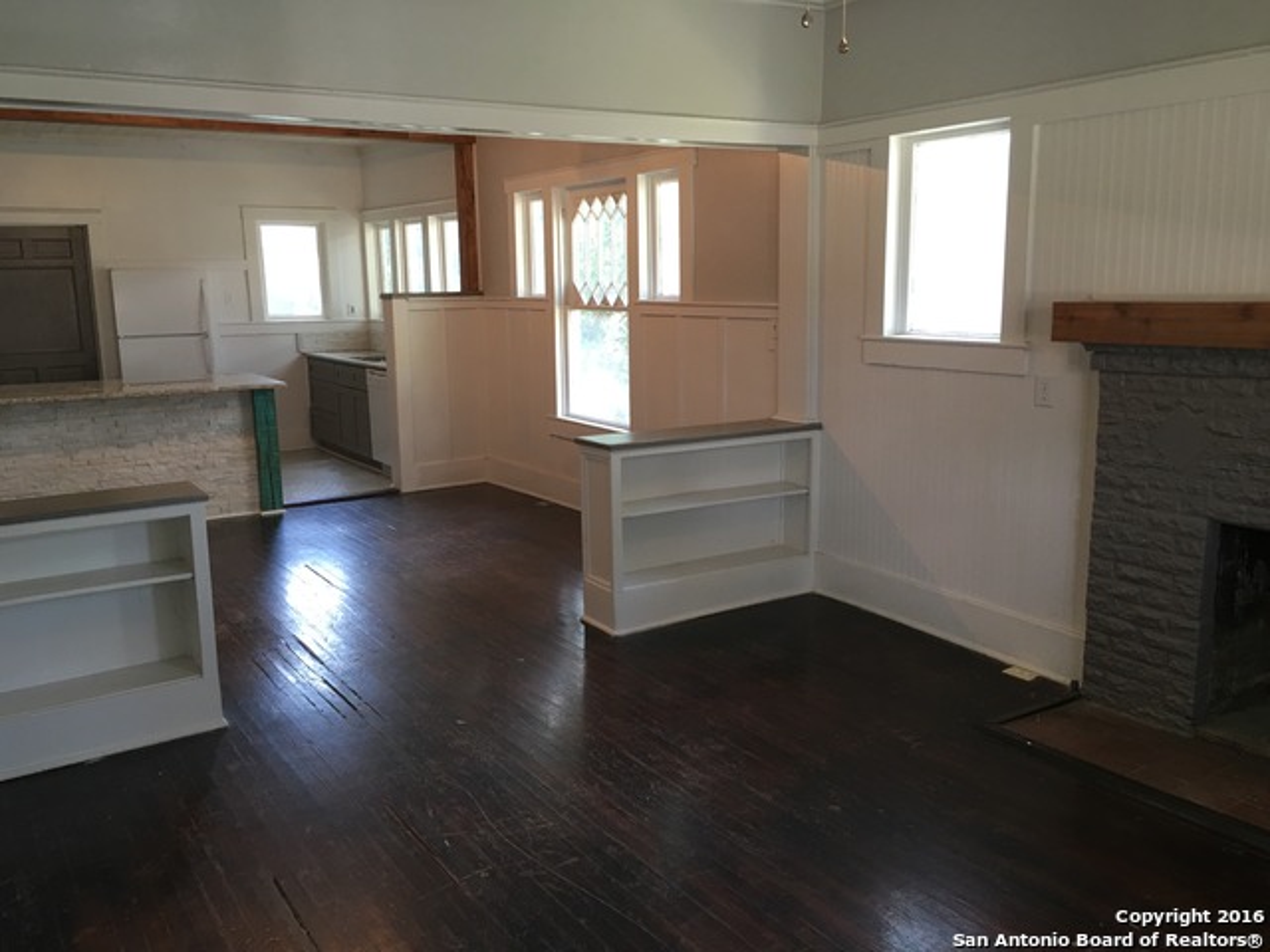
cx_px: 635
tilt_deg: -9.1
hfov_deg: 61.7
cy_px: 476
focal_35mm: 29
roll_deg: +0.5
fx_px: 1064
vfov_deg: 48.2
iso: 40
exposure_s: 1/15
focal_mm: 4.15
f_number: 2.2
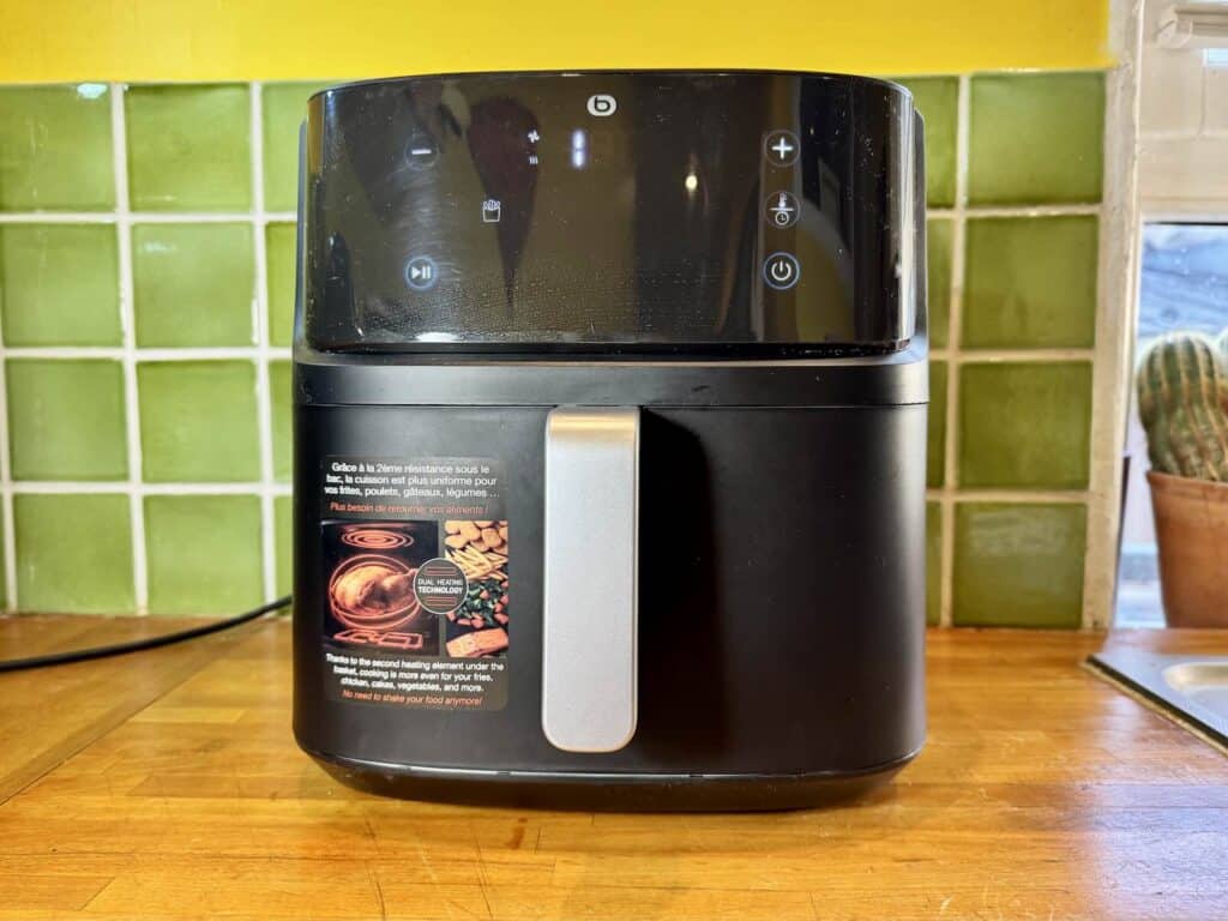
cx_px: 614
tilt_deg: -5.4
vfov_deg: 56.8
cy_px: 460
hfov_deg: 71.6
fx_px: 851
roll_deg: -0.6
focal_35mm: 24
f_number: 1.78
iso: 200
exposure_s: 1/112
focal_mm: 6.76
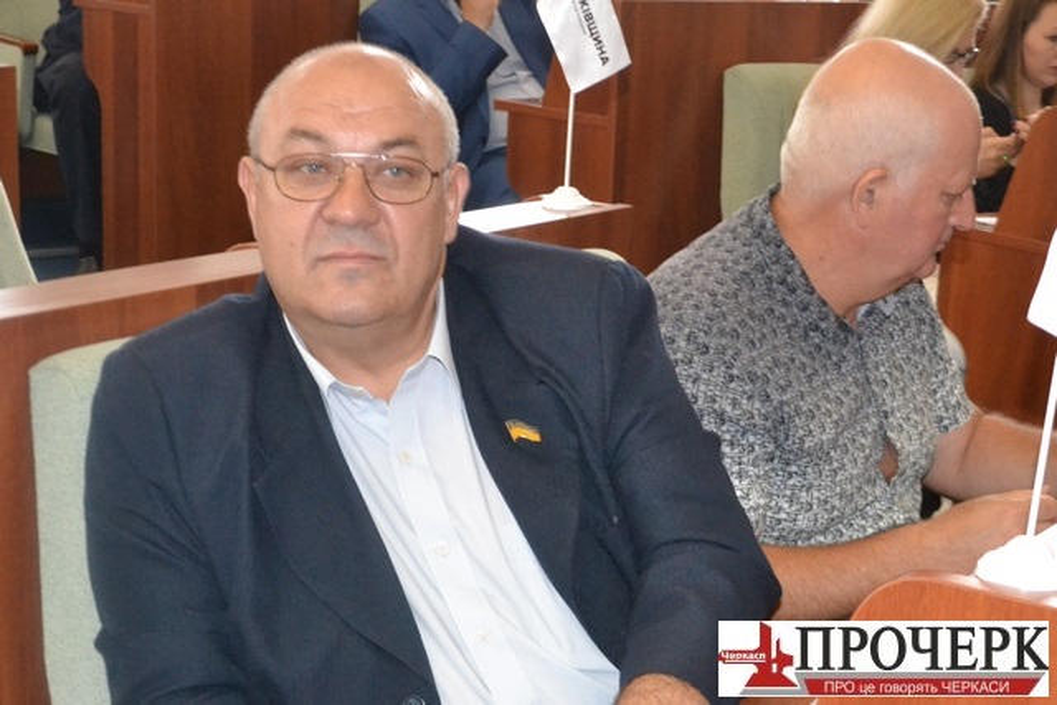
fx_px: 1321
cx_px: 528
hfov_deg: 43.6
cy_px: 352
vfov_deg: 29.9
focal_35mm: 45
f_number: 4.5
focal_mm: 30
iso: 3200
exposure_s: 1/60
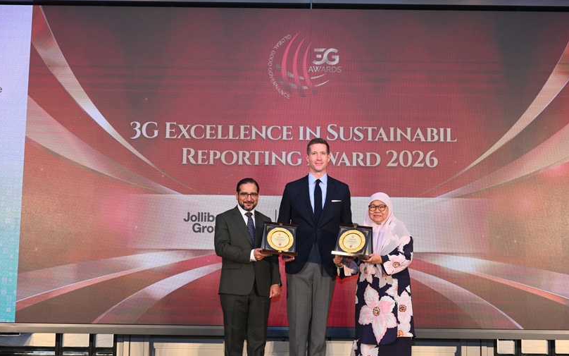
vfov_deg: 30.5
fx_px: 651
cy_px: 208
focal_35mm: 42
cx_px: 302
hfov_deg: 47.2
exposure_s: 1/125
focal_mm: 37
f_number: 5.6
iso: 1000
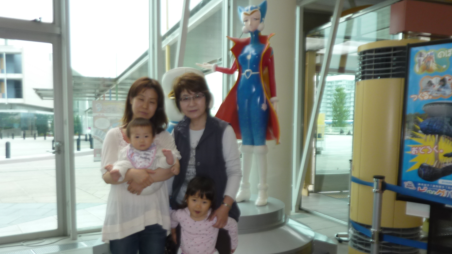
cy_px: 165
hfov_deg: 59.3
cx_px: 202
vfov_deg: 35.4
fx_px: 396
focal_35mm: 33
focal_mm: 4.1
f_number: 3.3
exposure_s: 1/40
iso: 80
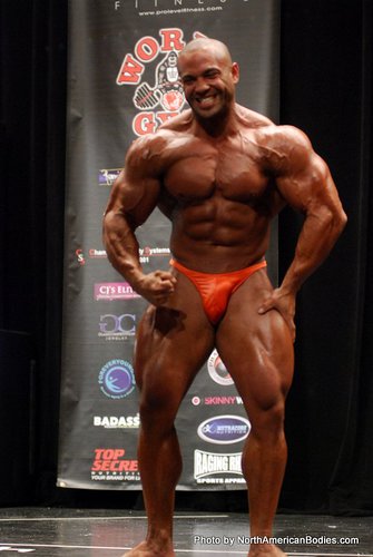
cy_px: 278
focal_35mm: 120
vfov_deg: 17.0
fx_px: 1858
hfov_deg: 11.5
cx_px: 186
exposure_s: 1/100
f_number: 2.8
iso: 1250
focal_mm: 80
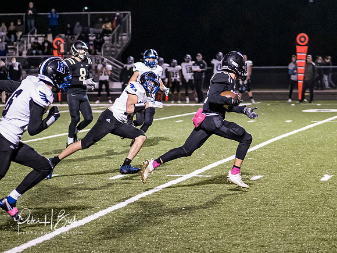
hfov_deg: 13.4
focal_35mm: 147
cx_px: 232
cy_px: 110
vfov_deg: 10.1
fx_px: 1429
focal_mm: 45
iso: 3200
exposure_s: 1/1250
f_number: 1.2
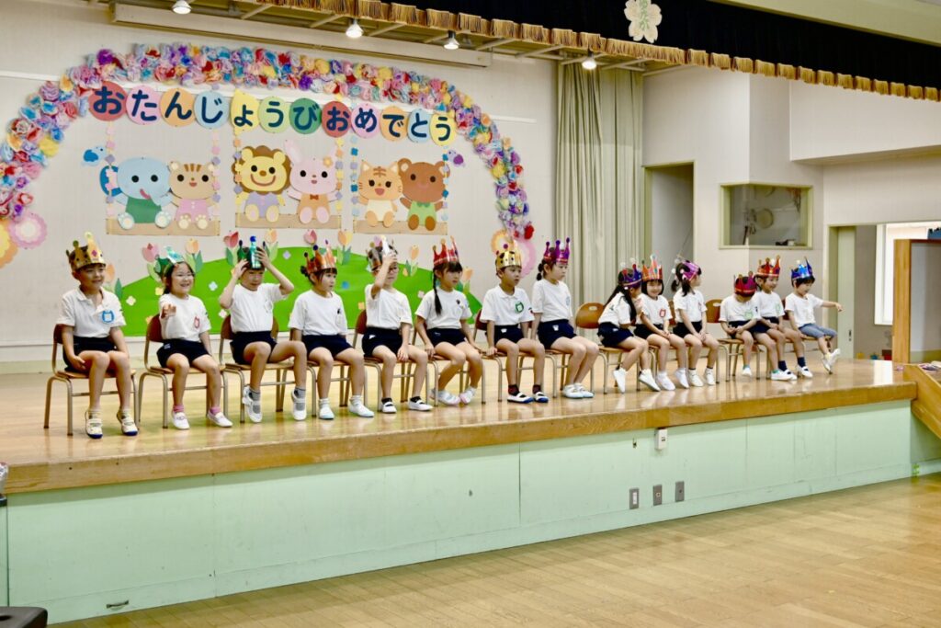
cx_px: 470
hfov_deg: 46.4
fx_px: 1098
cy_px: 314
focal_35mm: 42
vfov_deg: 31.9
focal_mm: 28
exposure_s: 1/250
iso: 400
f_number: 4
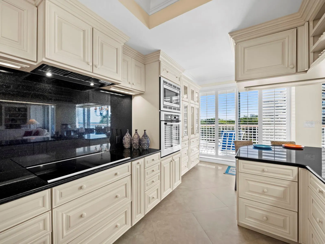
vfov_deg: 85.7
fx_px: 132
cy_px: 122
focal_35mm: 14
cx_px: 162
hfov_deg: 102.0
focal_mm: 7
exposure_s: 1/25
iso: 400
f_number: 7.1
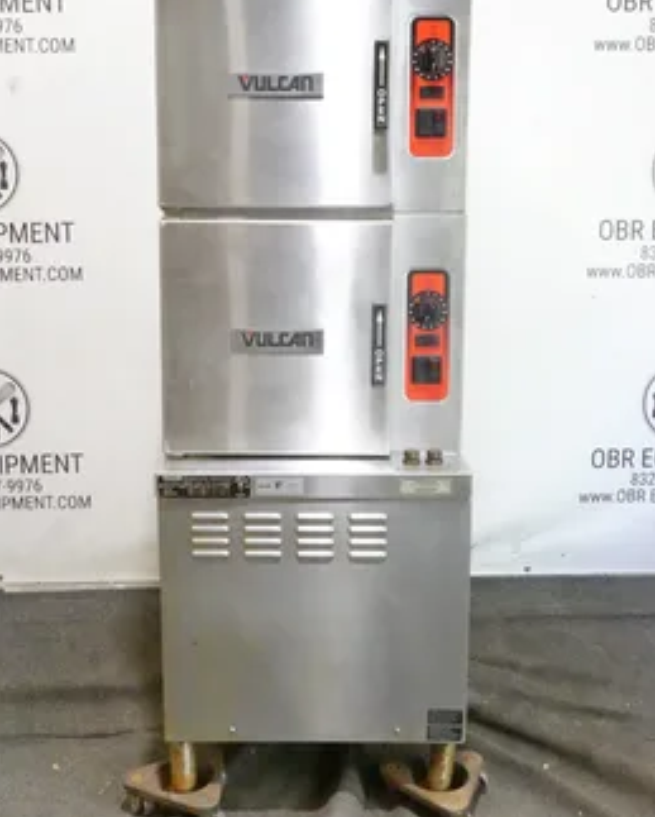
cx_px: 322
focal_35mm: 43
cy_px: 349
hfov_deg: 34.9
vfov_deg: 42.8
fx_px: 1040
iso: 6400
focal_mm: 13.56
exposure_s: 1/20
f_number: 11
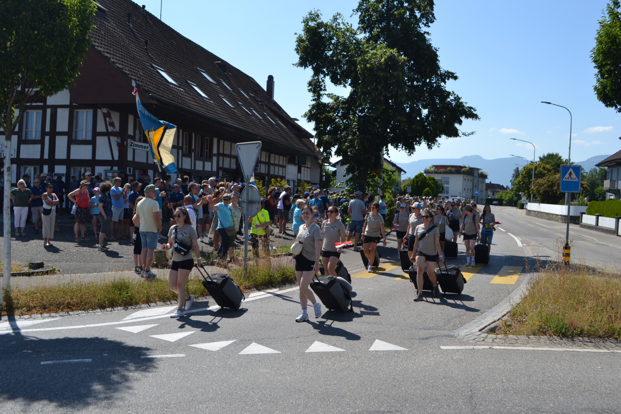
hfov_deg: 57.2
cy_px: 207
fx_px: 569
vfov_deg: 40.0
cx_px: 310
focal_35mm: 33
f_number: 8
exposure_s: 1/250
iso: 100
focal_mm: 22
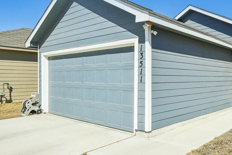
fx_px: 200
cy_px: 80
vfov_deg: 42.3
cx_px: 179
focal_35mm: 31
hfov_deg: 56.7
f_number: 7.1
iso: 800
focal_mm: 17
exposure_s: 1/5000
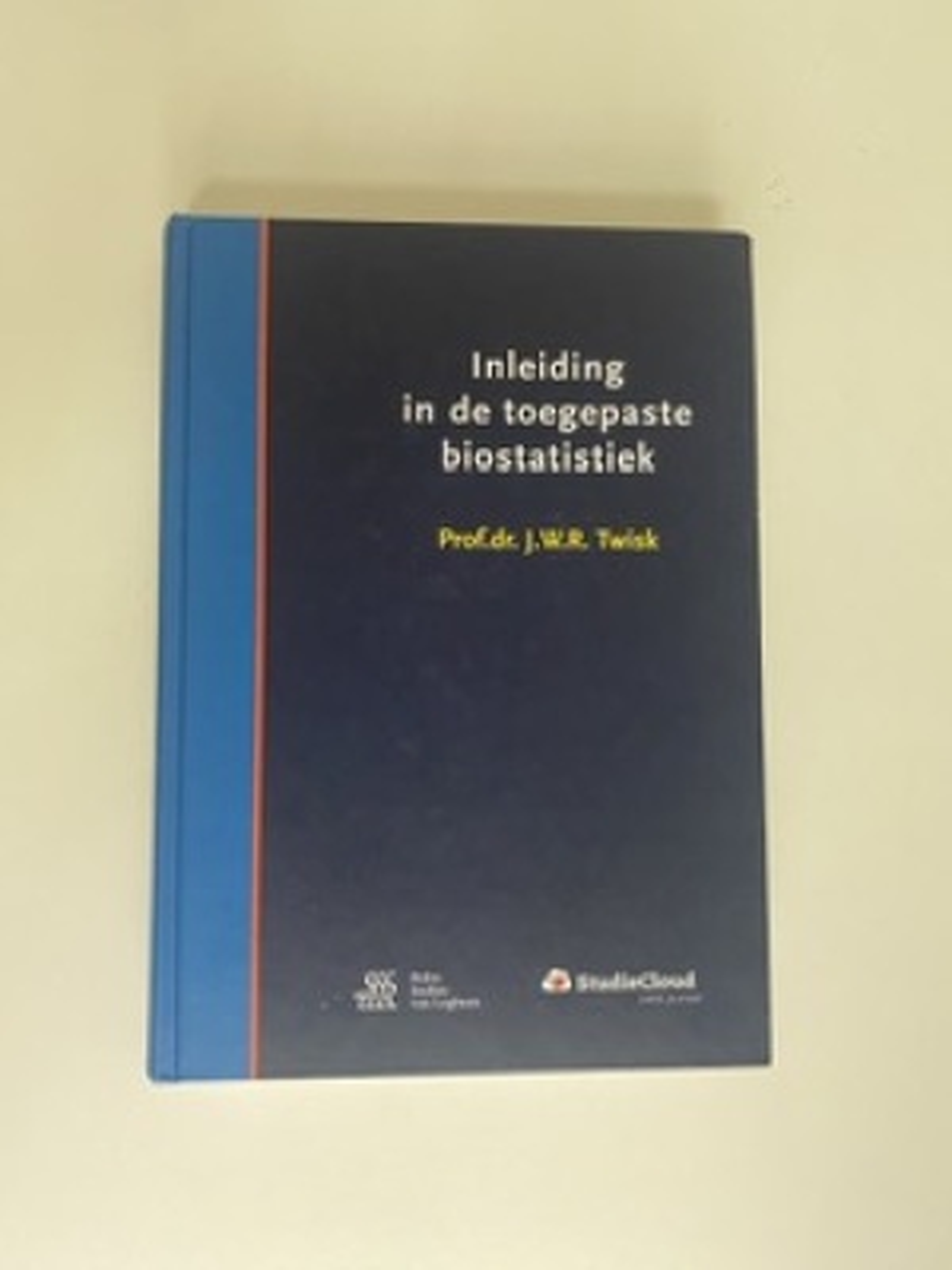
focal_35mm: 26
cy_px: 635
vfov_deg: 67.3
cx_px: 476
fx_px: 953
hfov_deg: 53.1
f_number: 1.8
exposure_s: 1/36
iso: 640
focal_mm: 4.25
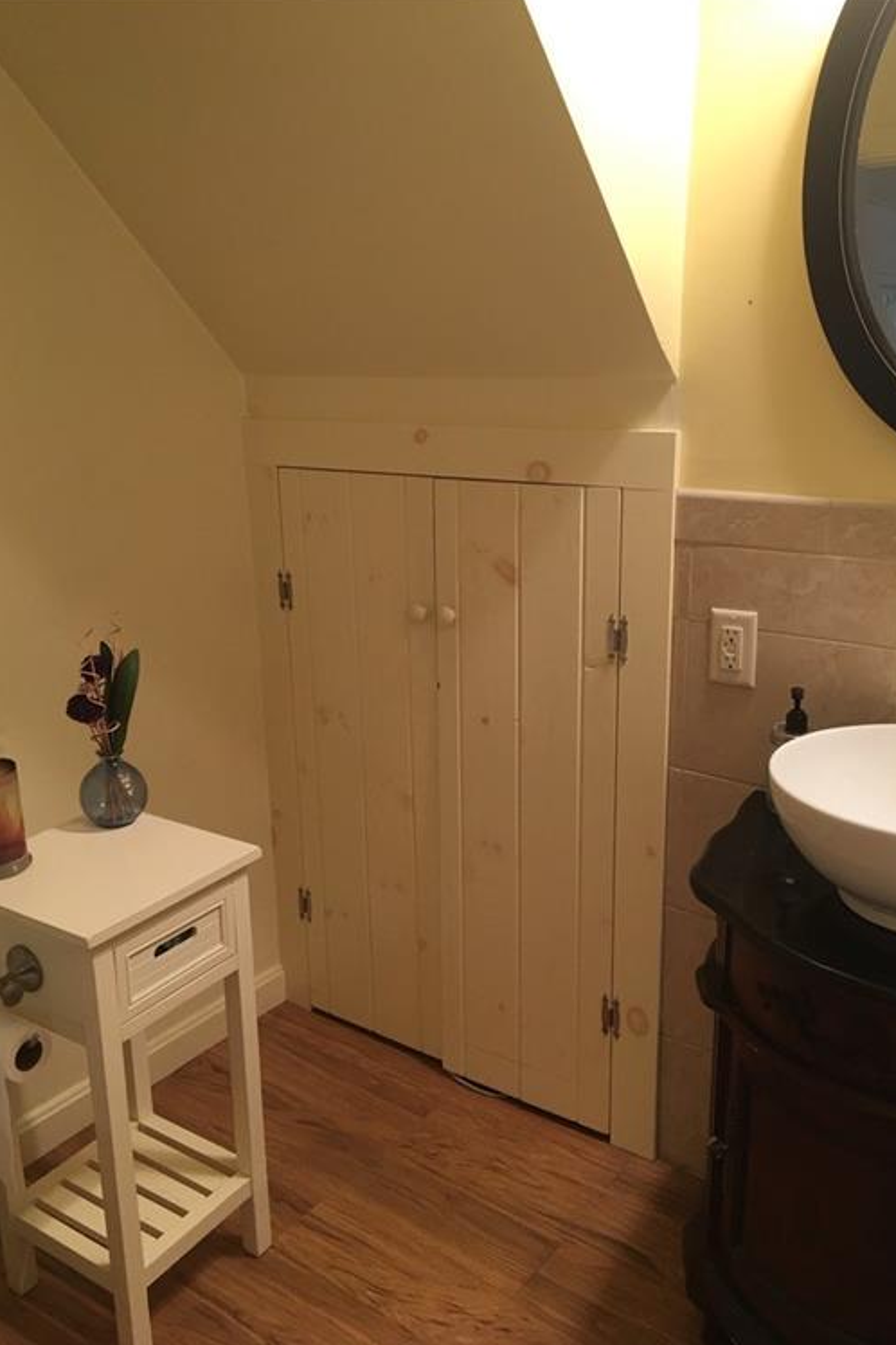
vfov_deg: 60.3
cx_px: 455
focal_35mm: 31
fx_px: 1157
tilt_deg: -14.3
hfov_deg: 42.3
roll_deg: +1.2
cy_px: 682
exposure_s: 1/30
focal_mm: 4.15
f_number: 2.2
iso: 40
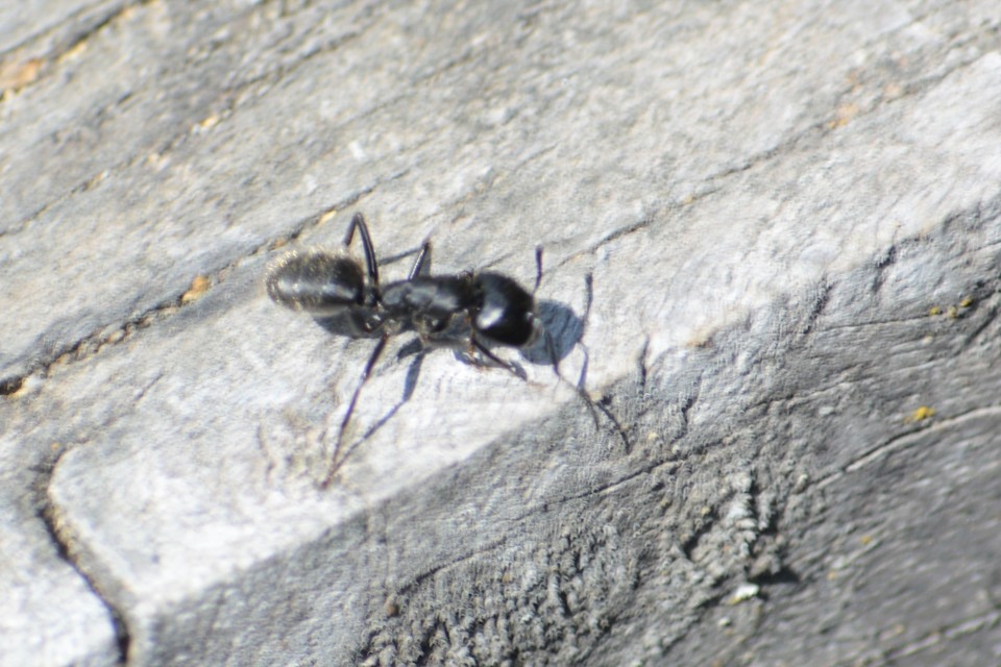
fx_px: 12512
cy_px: 334
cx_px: 500
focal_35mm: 450
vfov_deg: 3.1
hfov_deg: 4.6
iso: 100
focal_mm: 300
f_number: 8
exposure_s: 1/125
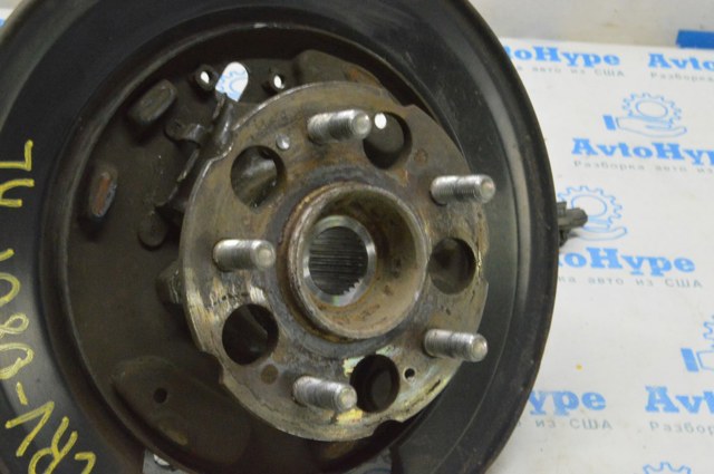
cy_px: 237
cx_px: 357
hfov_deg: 31.9
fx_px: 1248
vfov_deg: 21.5
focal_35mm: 63
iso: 6400
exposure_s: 1/15
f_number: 20
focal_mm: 42
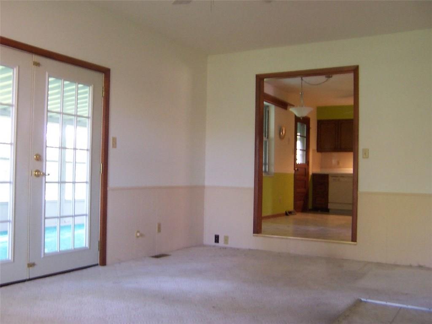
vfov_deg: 39.7
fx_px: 449
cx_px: 216
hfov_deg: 51.4
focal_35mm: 36
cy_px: 162
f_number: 2.8
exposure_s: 1/8
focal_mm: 5.6
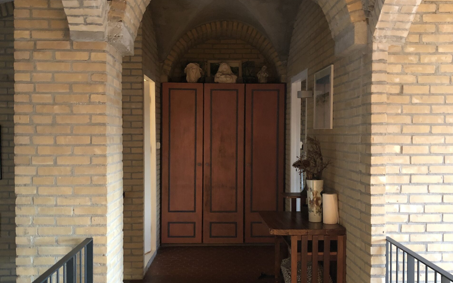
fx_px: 494
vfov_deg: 31.9
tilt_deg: -1.7
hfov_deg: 49.3
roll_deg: -0.7
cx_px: 228
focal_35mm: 40
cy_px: 161
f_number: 1.8
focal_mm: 3.99
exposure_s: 1/4
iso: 100
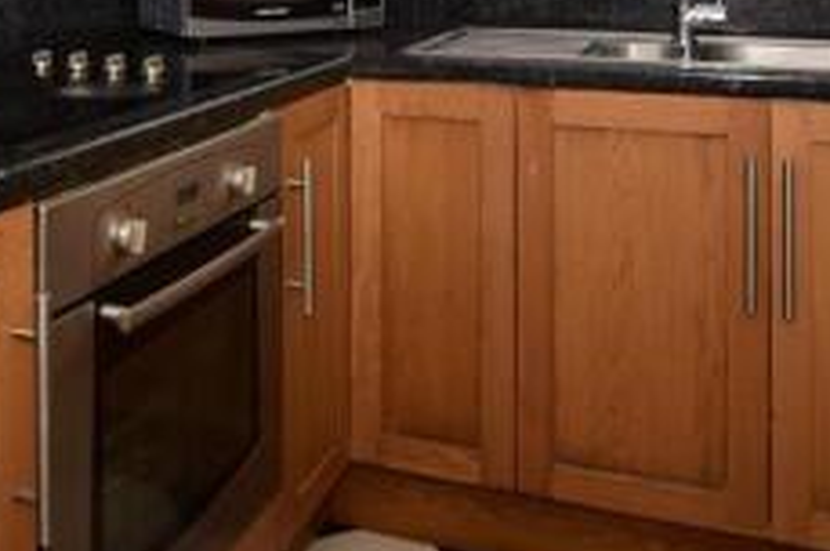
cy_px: -78
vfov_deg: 27.9
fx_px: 990
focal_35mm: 43
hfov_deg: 45.2
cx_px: 323
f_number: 7.1
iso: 400
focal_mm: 10
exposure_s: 1/100
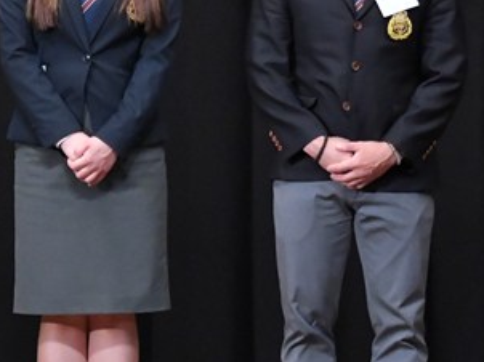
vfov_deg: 2.7
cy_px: 179
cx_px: -1
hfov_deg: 3.6
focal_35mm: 555
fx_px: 7754
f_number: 5.6
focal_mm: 150
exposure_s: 1/400
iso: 8000
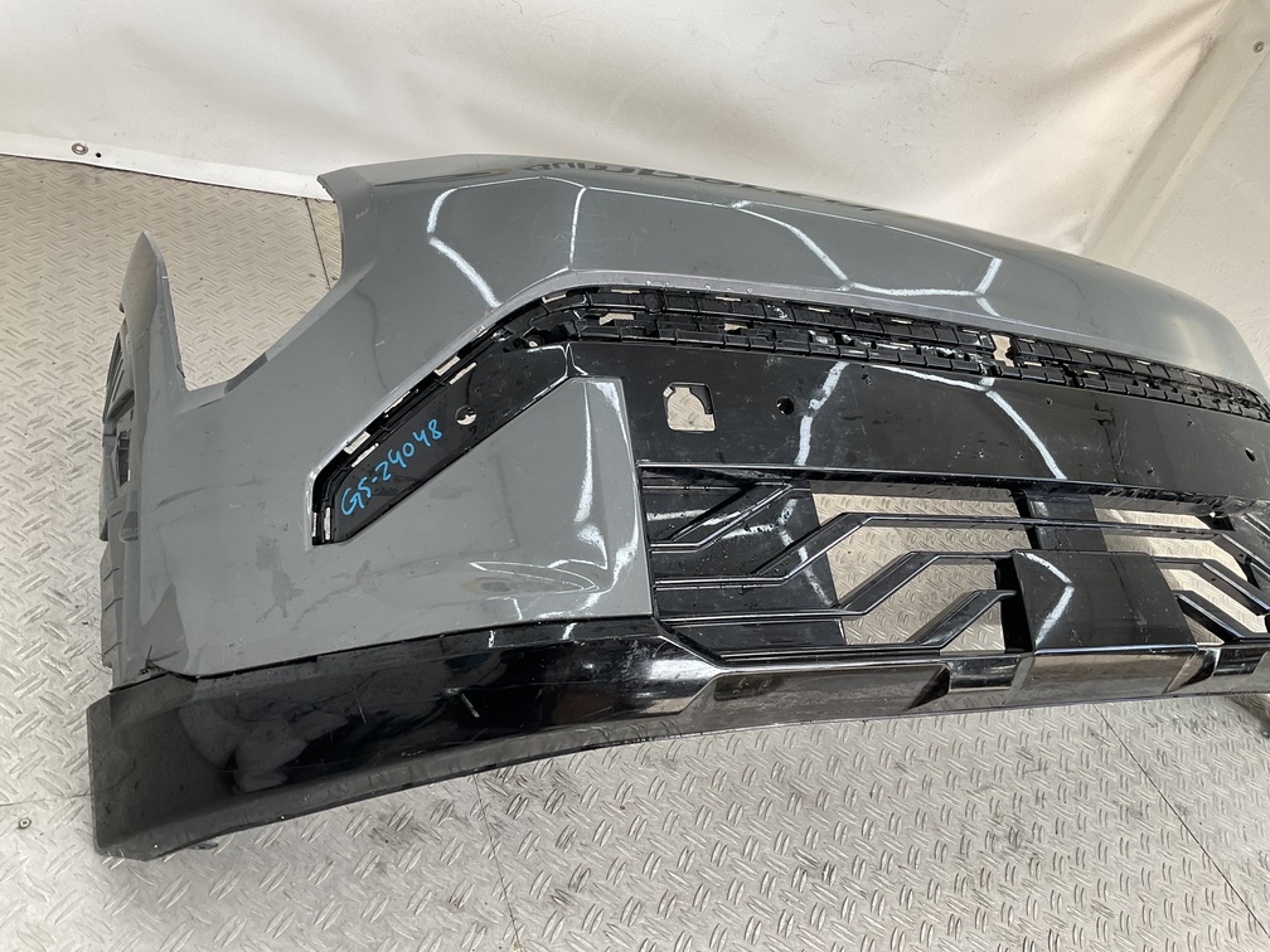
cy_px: 476
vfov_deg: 48.2
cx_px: 635
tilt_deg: -34.5
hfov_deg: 61.7
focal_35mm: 29
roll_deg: -27.7
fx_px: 1064
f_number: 1.8
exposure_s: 1/120
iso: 20
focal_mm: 3
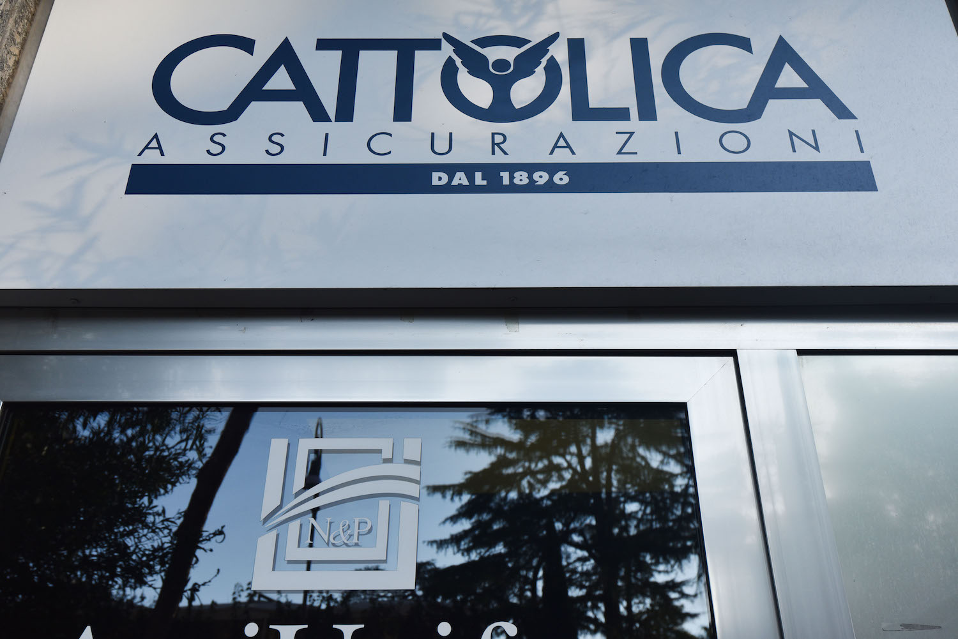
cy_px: 320
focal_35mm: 35
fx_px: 932
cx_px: 479
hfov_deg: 54.4
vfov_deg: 37.9
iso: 400
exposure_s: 1/500
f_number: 8
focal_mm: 35
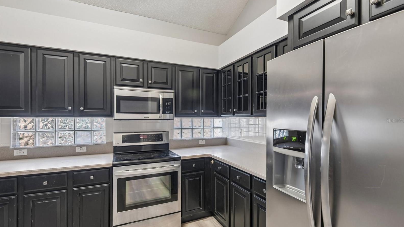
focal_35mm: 17
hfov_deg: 95.9
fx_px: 182
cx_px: 204
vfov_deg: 63.9
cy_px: 121
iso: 400
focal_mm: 16
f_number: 8
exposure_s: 1/10
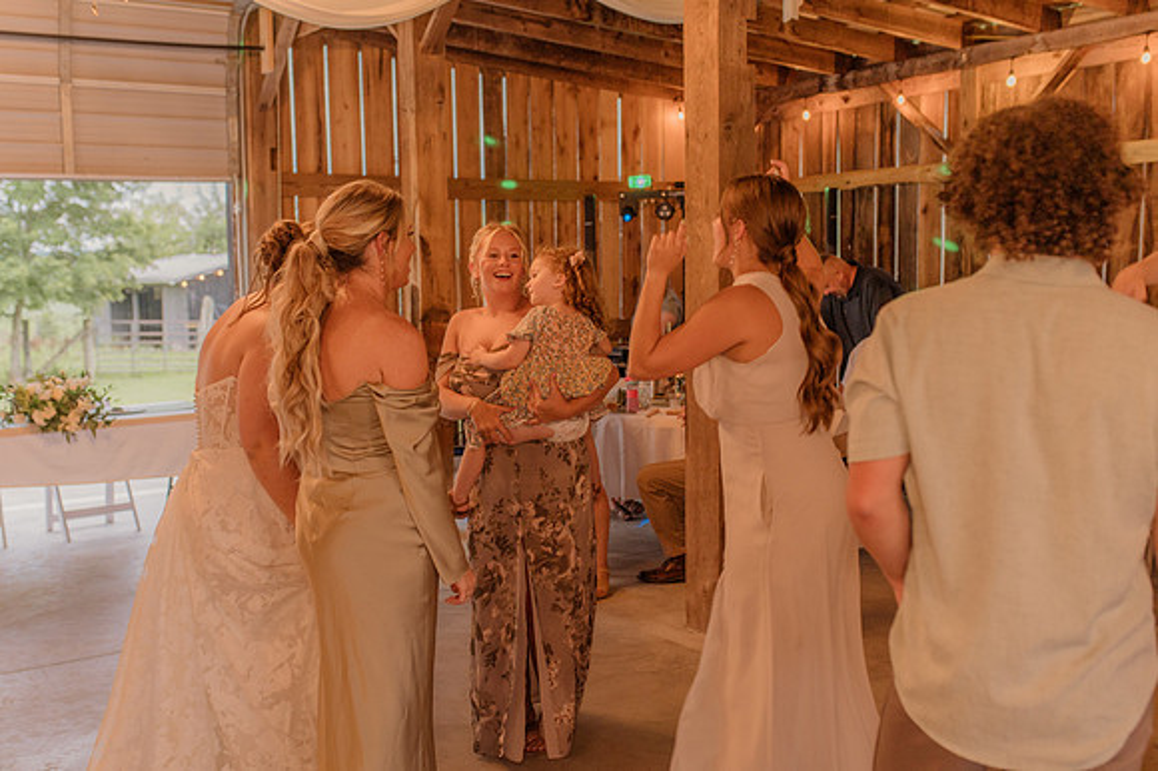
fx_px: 1248
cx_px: 537
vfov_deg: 34.3
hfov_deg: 49.7
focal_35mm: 39
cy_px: 378
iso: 640
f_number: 2.5
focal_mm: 35
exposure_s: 1/200
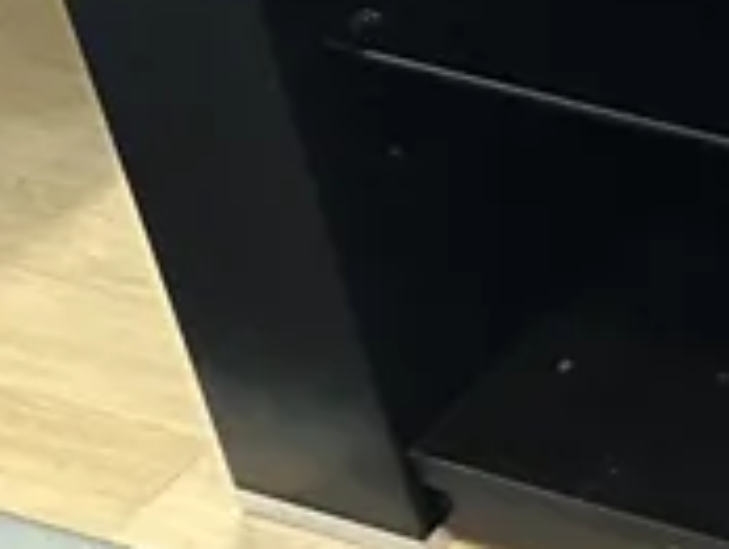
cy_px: 71
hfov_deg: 11.3
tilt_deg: -34.4
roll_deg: -1.2
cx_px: 1822
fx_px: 2974
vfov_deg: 10.5
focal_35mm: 141
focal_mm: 6.86
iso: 640
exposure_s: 1/33
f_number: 1.78
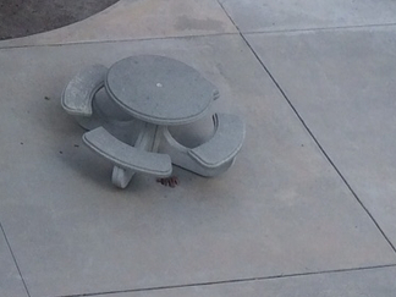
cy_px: -73
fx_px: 1476
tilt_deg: -31.3
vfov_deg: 11.2
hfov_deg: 14.7
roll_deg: -6.7
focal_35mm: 129
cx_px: -108
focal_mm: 4.15
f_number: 2.2
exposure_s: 1/170
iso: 32
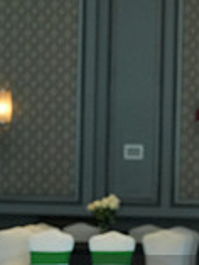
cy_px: 312
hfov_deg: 4.0
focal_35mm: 373
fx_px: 2855
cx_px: 301
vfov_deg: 5.3
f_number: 5
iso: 2500
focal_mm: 105
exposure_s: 1/250
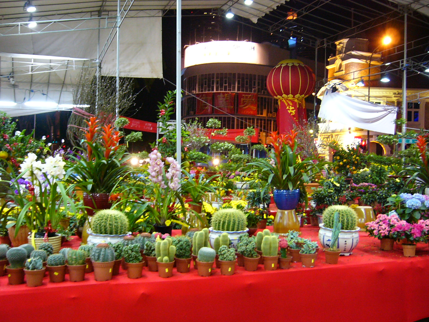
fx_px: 434
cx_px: 214
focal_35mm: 35
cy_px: 161
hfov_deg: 52.6
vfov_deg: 40.7
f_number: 2.8
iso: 200
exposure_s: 1/8
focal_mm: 5.8
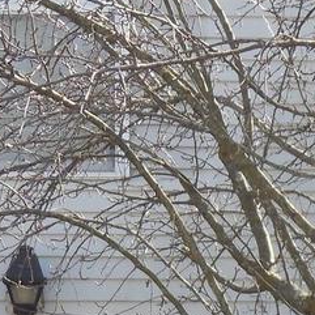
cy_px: 421
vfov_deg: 6.2
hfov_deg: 6.2
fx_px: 2883
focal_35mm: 280
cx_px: 358
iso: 125
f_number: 4
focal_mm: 9.4
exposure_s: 1/250
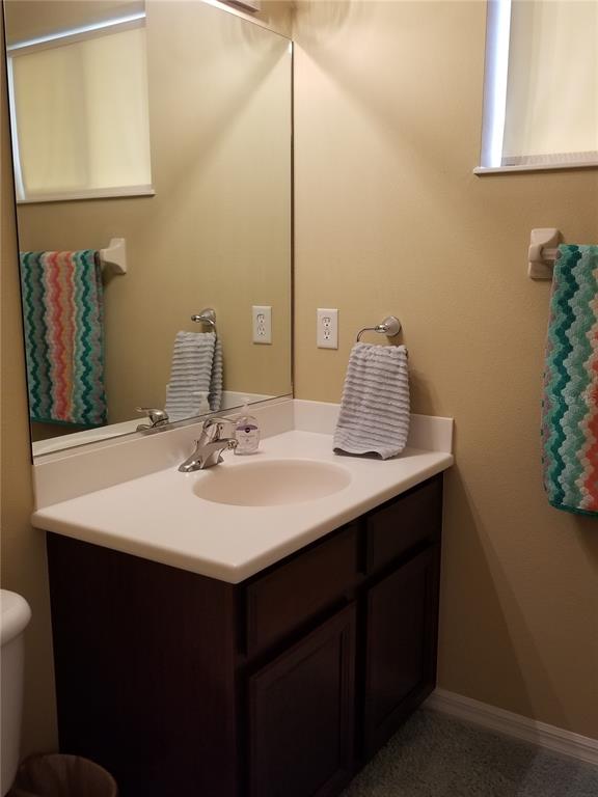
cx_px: 299
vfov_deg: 67.3
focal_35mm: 26
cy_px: 398
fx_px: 599
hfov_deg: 53.1
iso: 160
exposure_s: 1/40
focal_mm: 4.25
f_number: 1.7
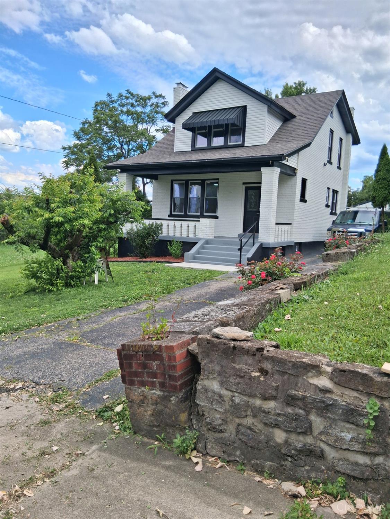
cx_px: 195
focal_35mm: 26
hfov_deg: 53.1
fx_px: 391
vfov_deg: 67.3
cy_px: 260
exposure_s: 1/661
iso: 25
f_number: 1.8
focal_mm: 3.98
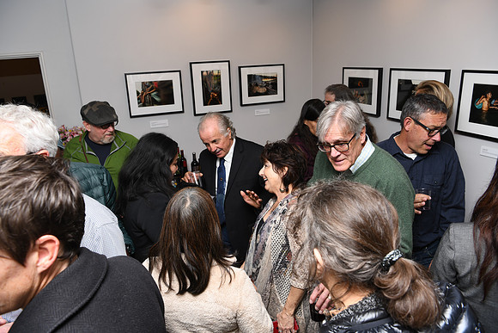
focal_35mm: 24
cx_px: 249
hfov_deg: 73.7
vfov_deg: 53.2
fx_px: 332
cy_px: 166
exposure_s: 1/160
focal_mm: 24
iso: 400
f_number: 7.1
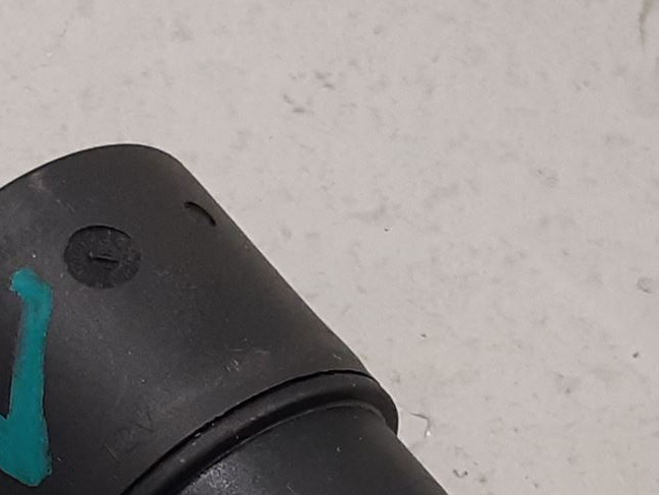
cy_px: 599
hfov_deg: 23.8
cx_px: 246
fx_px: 1561
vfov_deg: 17.2
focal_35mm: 82
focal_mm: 3.93
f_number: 1.7
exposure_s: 1/50
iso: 160
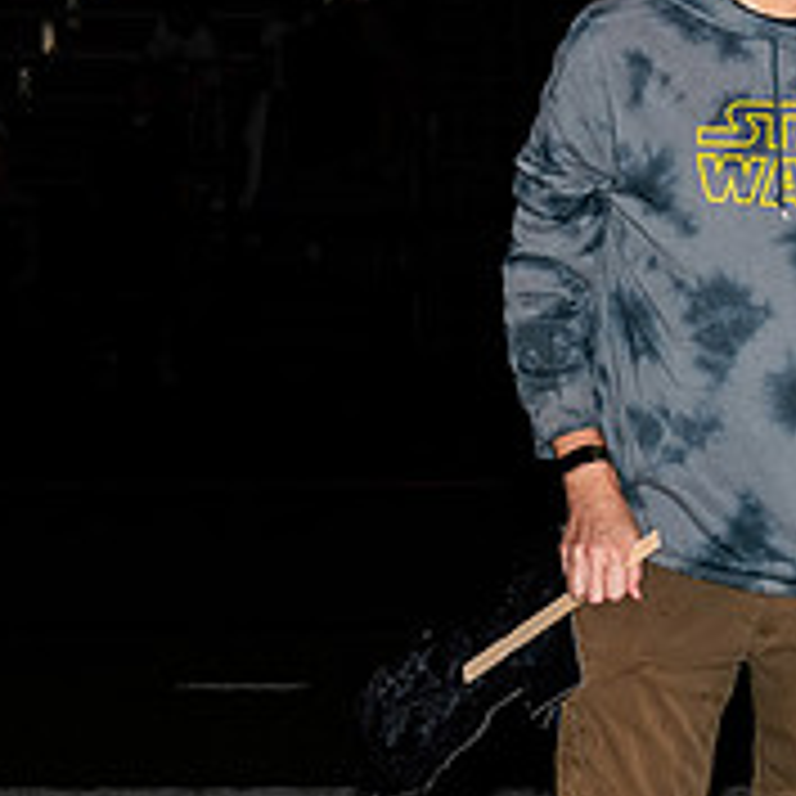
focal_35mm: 175
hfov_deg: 9.7
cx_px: 1158
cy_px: 522
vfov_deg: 10.0
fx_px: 4553
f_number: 5
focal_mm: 35
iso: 320
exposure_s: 1/200
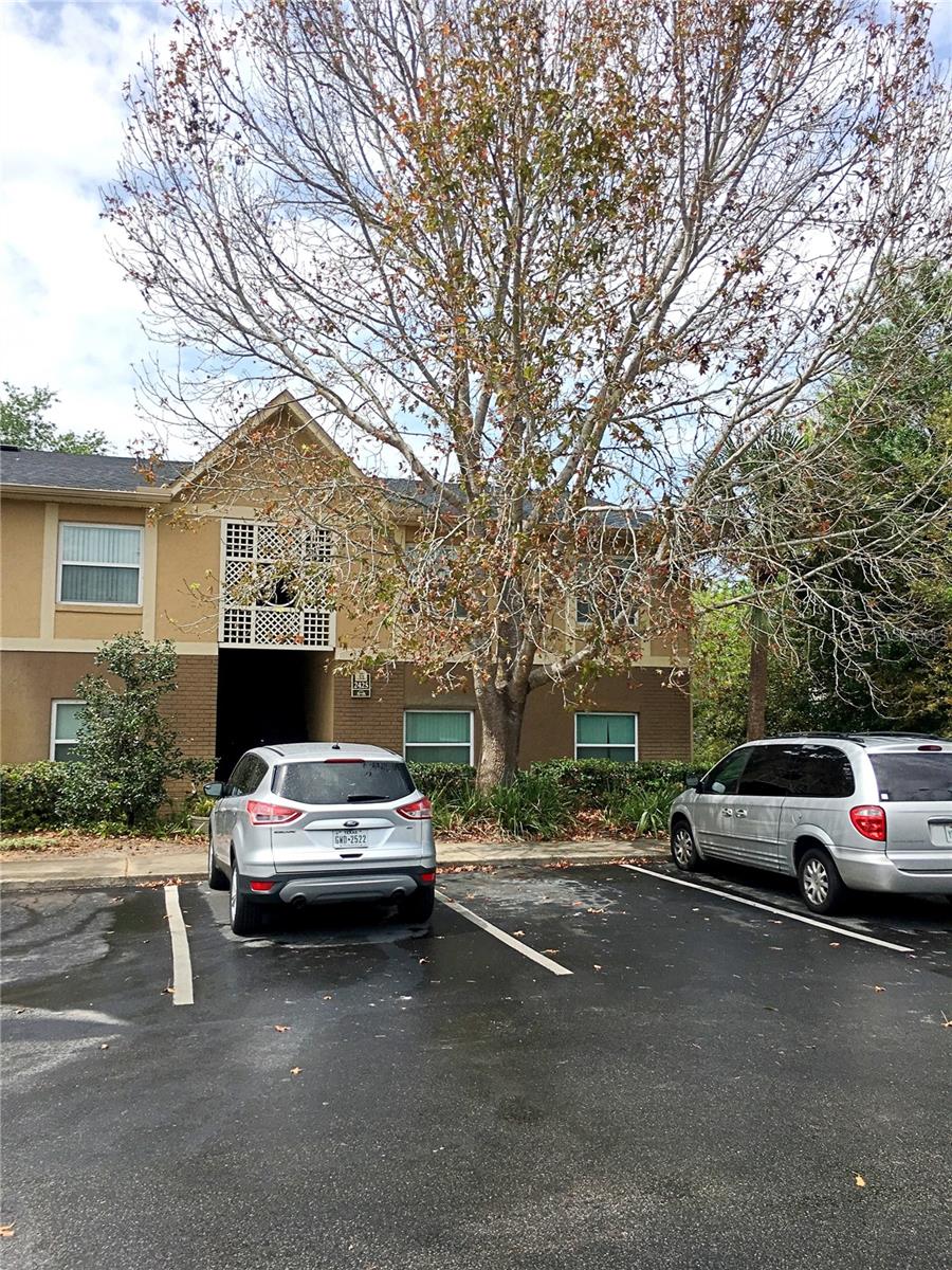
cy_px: 635
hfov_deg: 48.2
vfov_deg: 61.7
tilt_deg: +5.1
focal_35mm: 29
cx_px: 476
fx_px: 1063
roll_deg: +0.2
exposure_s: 1/1508
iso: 25
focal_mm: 4.15
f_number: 2.2
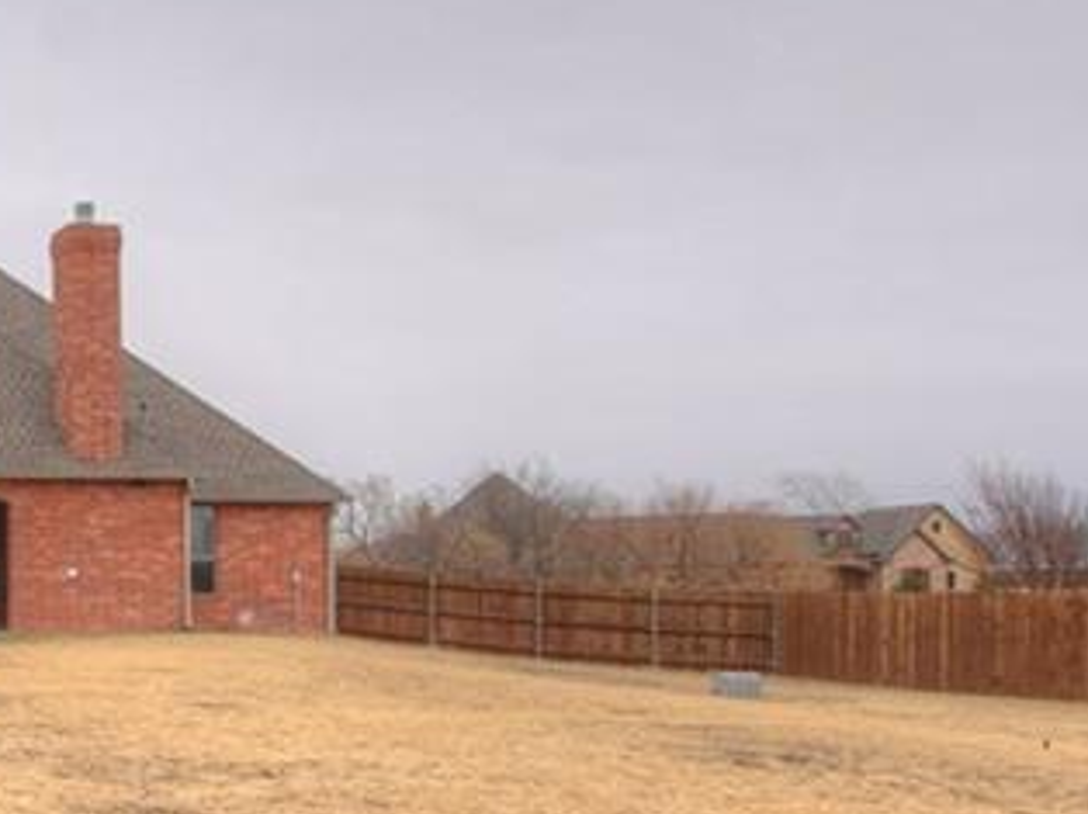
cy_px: 577
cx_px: -215
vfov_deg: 30.5
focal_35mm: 47
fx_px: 1476
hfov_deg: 33.2
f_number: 8
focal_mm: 10
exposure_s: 1/125
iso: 100
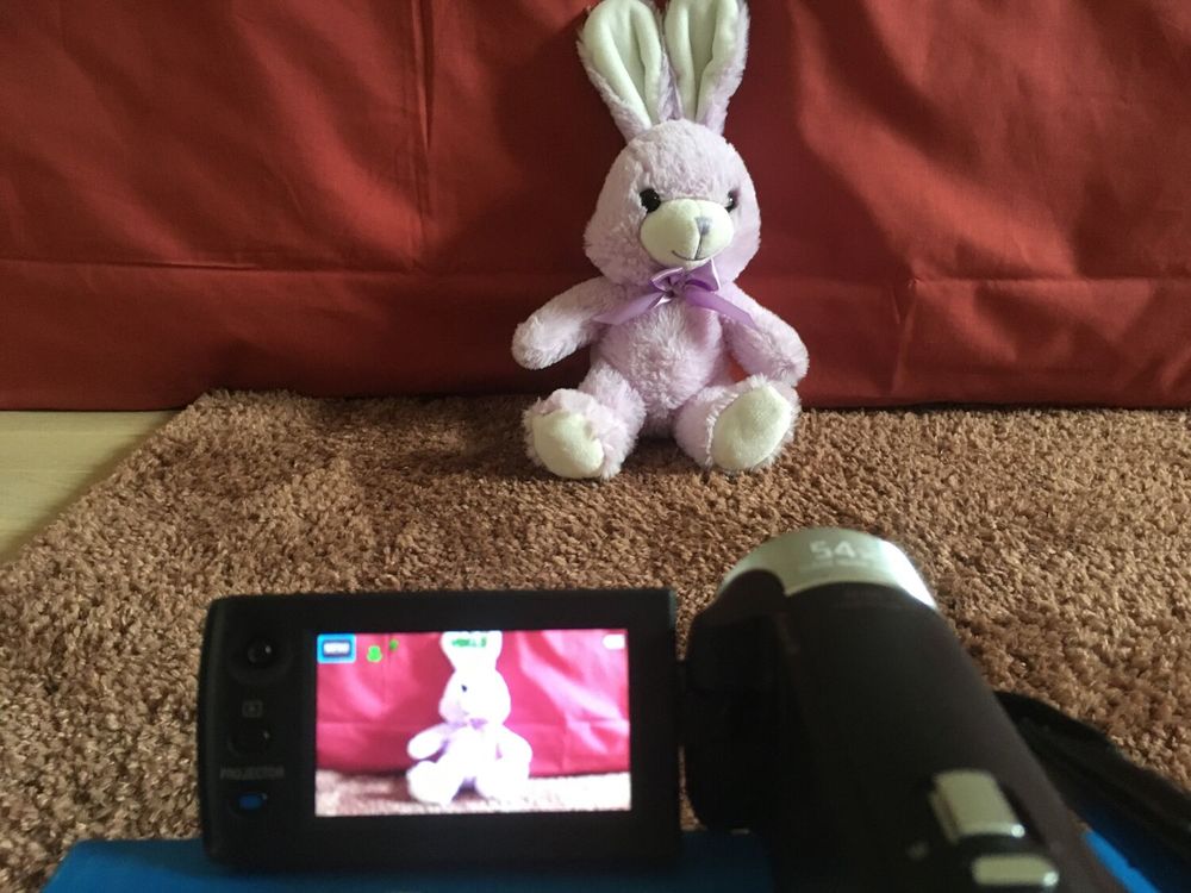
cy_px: 446
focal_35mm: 29
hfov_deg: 61.7
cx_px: 596
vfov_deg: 48.2
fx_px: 998
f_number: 2.2
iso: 200
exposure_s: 1/25
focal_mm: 4.15
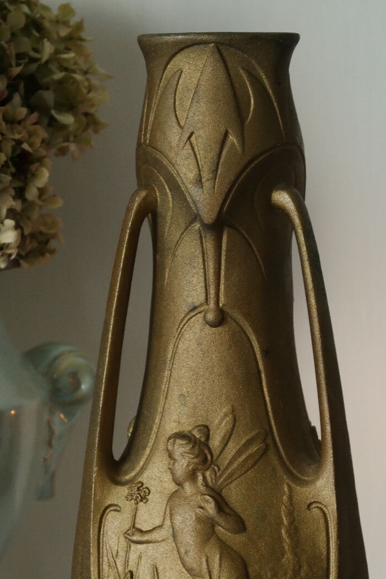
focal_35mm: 126
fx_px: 2026
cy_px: 444
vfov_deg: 16.2
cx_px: 221
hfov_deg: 10.9
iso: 800
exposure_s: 1/30
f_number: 6.3
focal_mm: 50
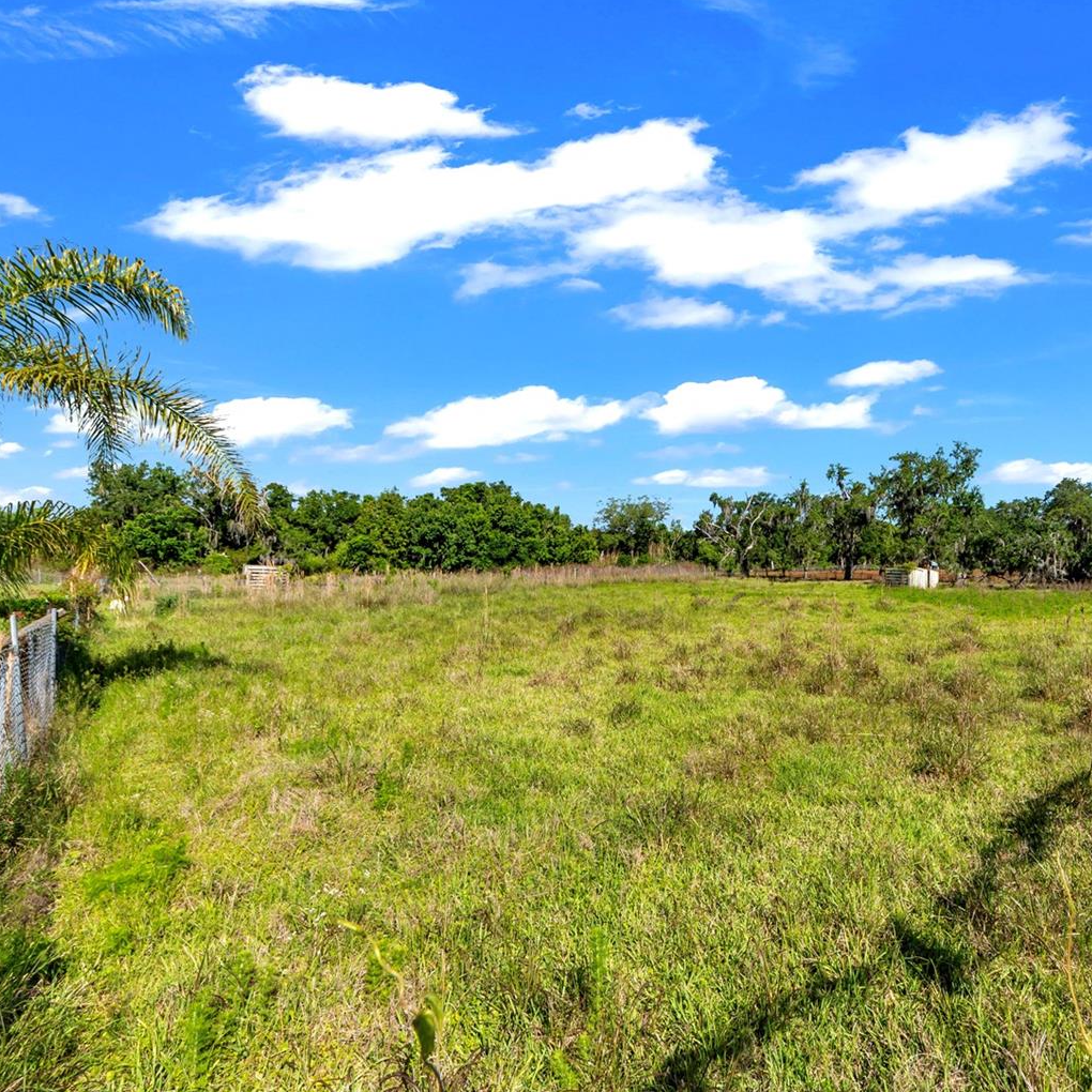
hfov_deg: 85.7
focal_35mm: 16
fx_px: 571
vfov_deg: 87.4
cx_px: 682
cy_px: 550
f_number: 10
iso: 100
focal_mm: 8
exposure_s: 1/200
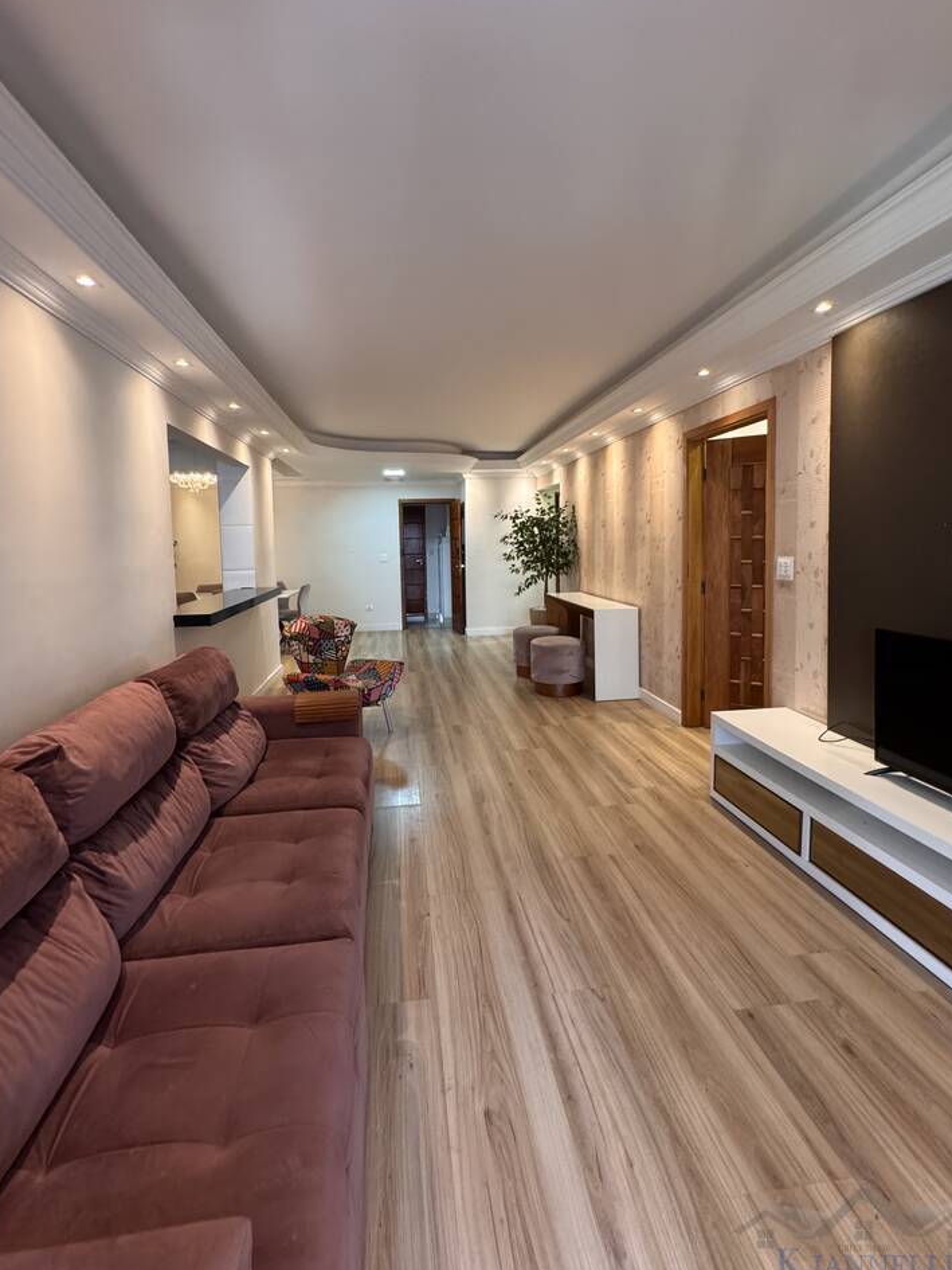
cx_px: 469
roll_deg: +2.0
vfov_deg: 94.3
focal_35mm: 16
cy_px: 582
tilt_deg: -4.0
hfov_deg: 78.1
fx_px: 587
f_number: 2.2
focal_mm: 2.22
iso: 320
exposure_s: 1/81
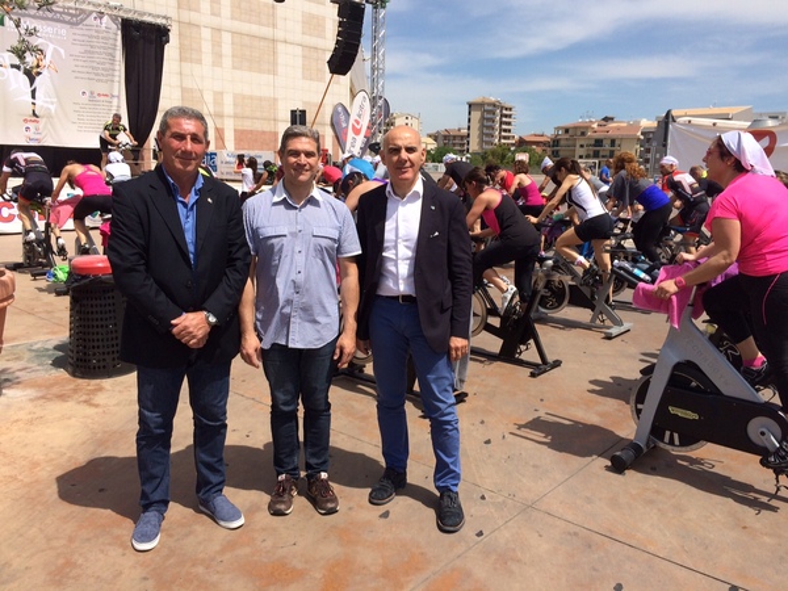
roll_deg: -0.3
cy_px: 296
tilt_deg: -12.7
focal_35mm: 29
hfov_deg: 61.7
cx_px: 394
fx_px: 660
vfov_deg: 48.2
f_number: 2.2
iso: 32
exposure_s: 1/3165
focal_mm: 4.15
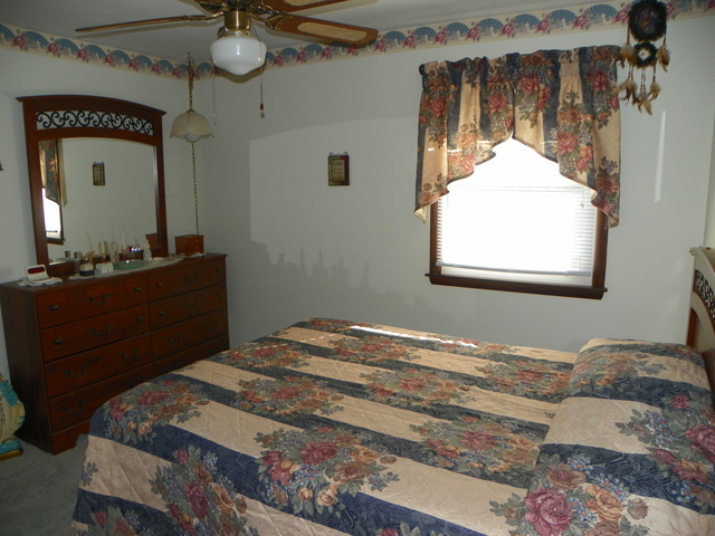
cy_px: 268
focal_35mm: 26
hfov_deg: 67.3
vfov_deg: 53.1
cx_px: 358
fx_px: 537
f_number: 2.8
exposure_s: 1/50
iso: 64
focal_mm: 4.6
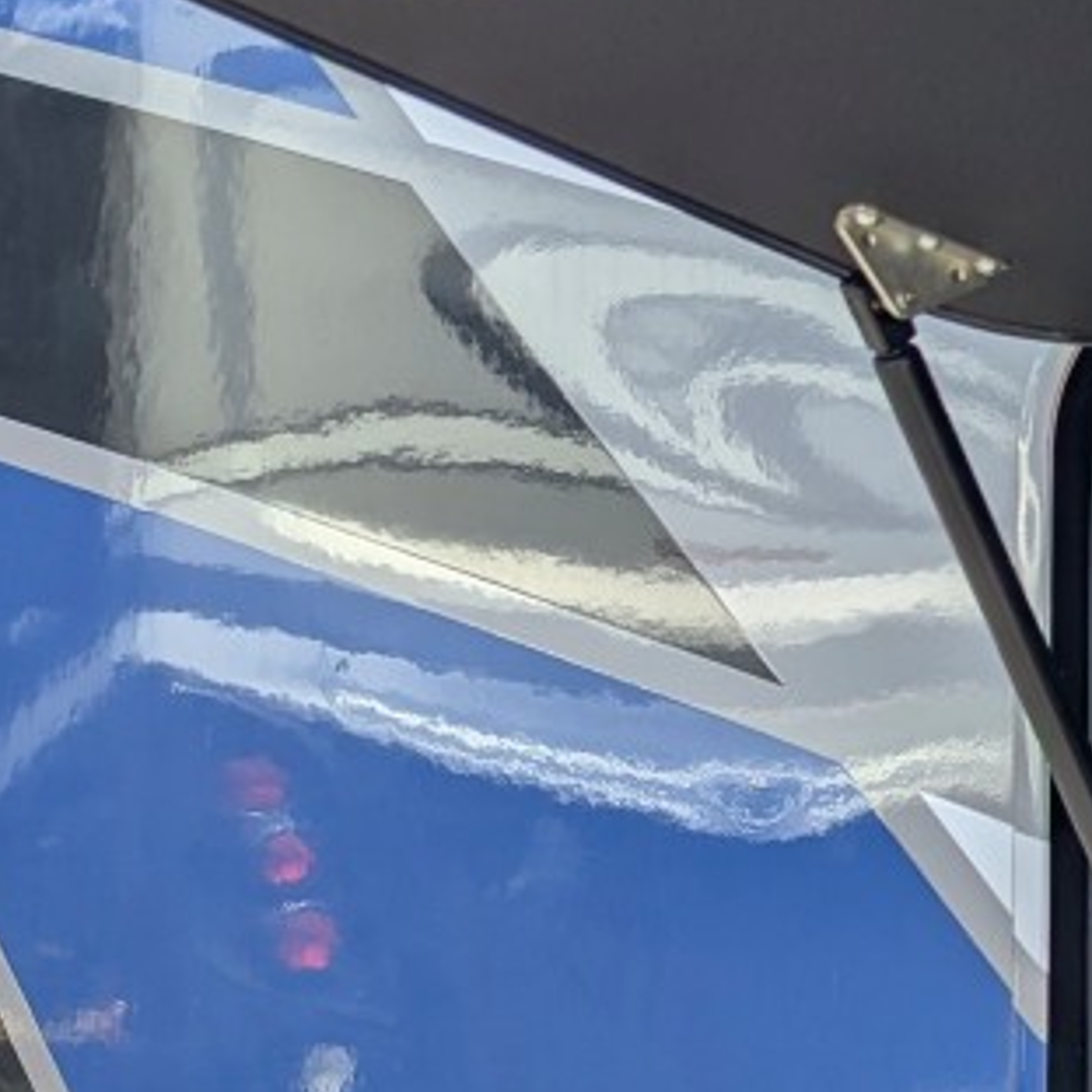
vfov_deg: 18.1
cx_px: 2014
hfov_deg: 15.5
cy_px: 892
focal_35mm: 95
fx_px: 3391
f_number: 1.85
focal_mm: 6.81
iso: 47
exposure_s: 1/472
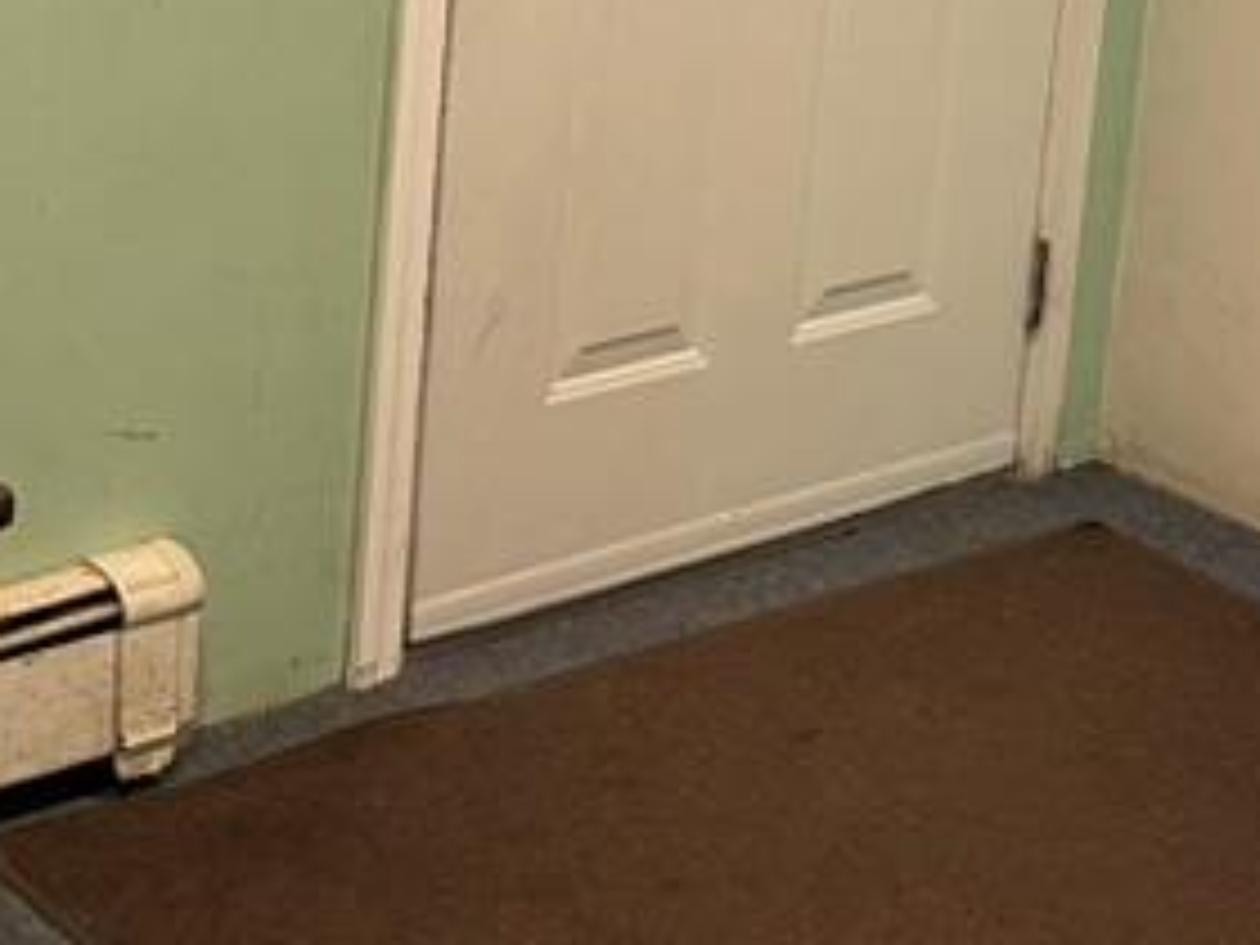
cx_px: 536
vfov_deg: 15.2
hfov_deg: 20.6
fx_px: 3458
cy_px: -99
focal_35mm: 95
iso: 200
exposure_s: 1/60
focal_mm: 5.7
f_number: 1.5
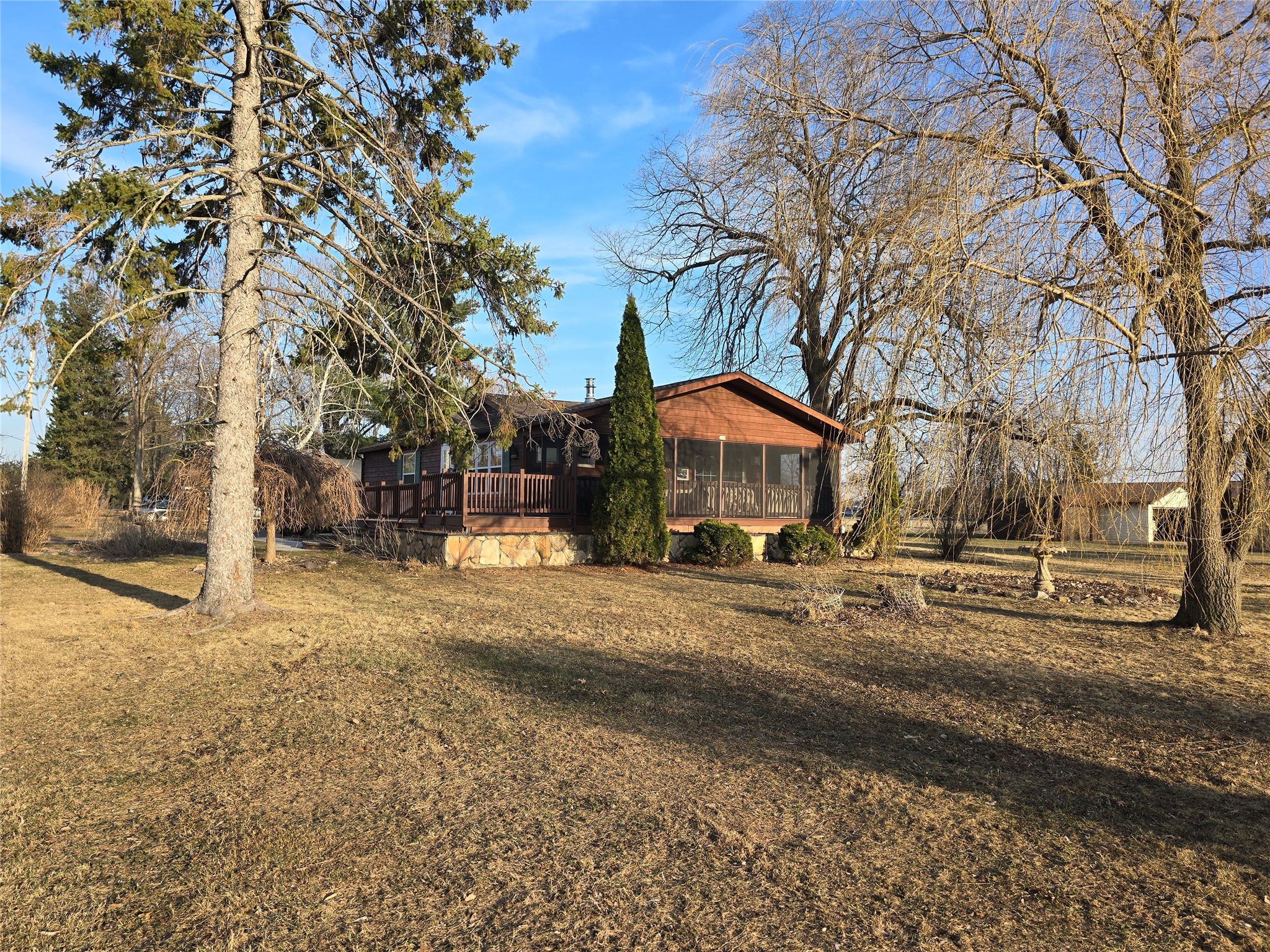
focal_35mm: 23
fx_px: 844
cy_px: 476
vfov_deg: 58.9
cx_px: 635
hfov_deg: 73.9
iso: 12
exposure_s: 1/305
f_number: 1.7
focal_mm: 6.3
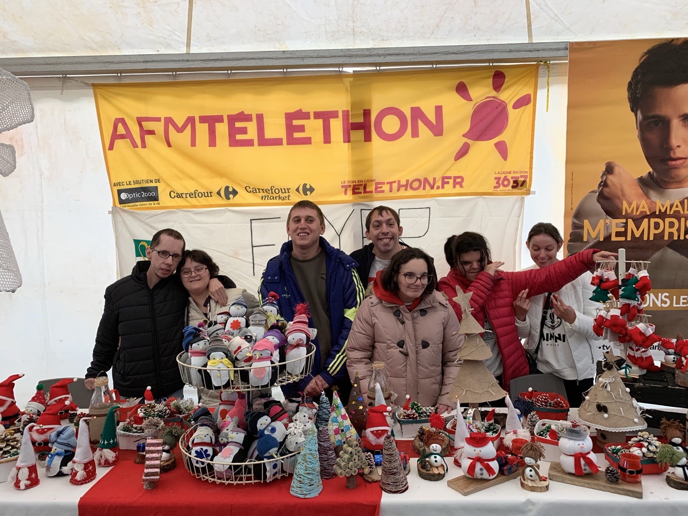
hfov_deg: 67.3
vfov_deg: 53.1
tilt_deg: -4.6
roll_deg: -1.0
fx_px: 517
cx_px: 344
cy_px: 258
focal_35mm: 26
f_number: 1.8
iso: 80
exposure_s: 1/121
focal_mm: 4.25
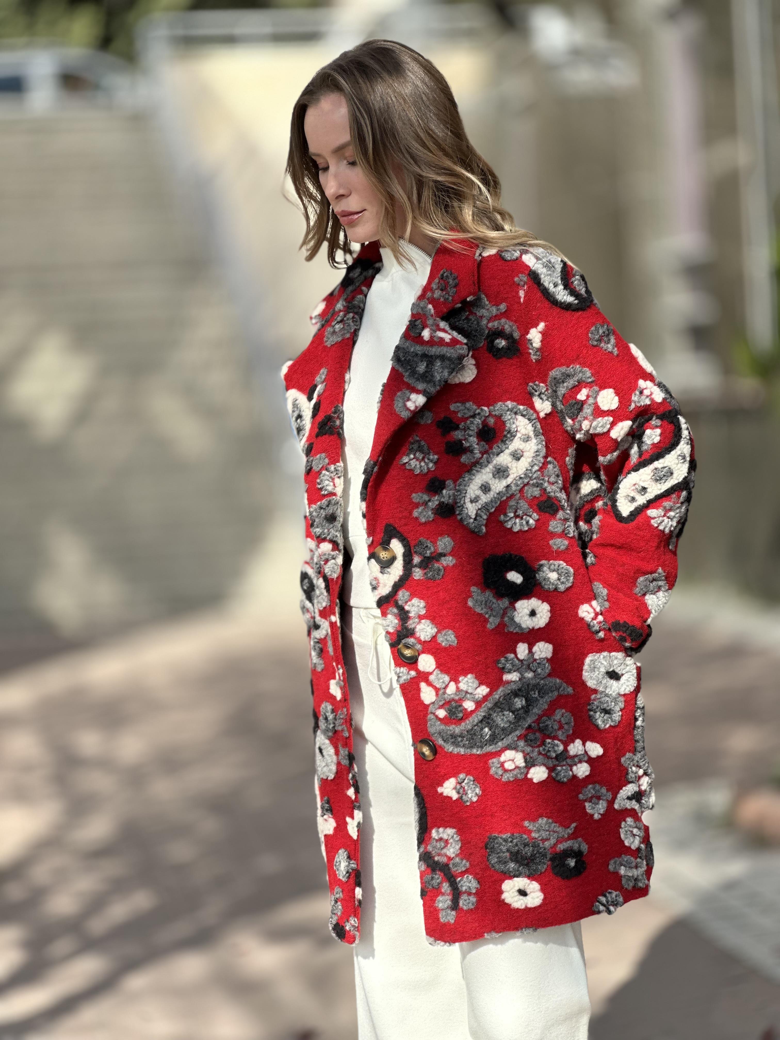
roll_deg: +2.5
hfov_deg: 19.1
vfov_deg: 25.3
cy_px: 520
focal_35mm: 77
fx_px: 2313
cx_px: 390
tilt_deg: -2.9
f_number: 2.8
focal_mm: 9
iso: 32
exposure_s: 1/368
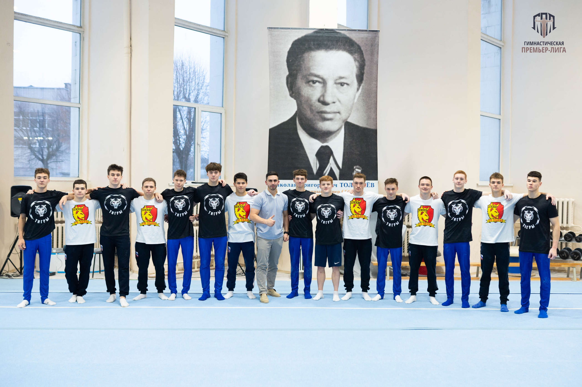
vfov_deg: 36.3
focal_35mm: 37
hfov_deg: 52.5
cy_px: 193
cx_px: 298
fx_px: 590
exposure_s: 1/640
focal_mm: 35
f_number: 2.5
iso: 800
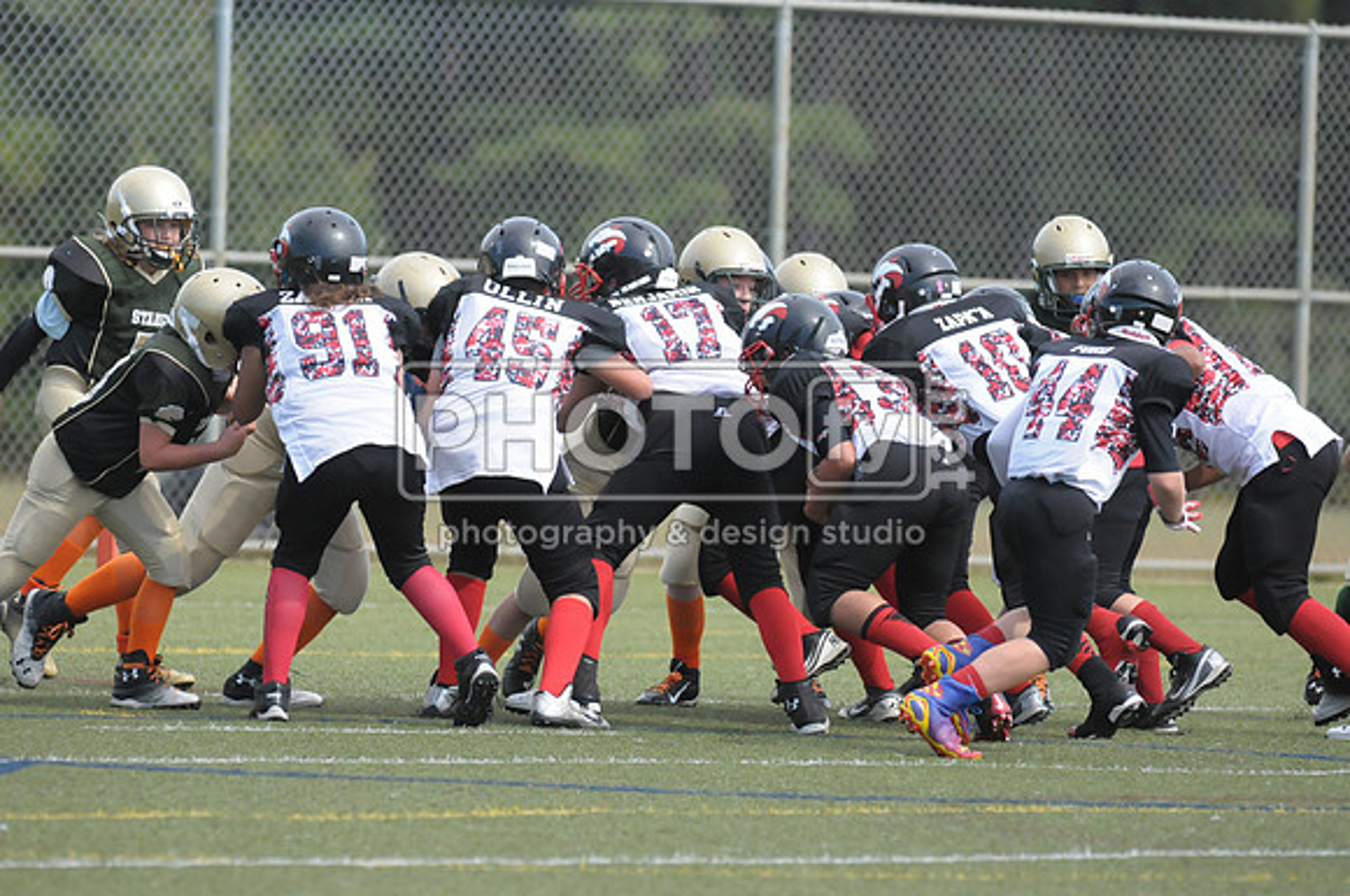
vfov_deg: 3.4
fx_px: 15166
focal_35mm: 405
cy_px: 448
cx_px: 675
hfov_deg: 5.1
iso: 1600
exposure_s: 1/5000
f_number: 4
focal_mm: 270
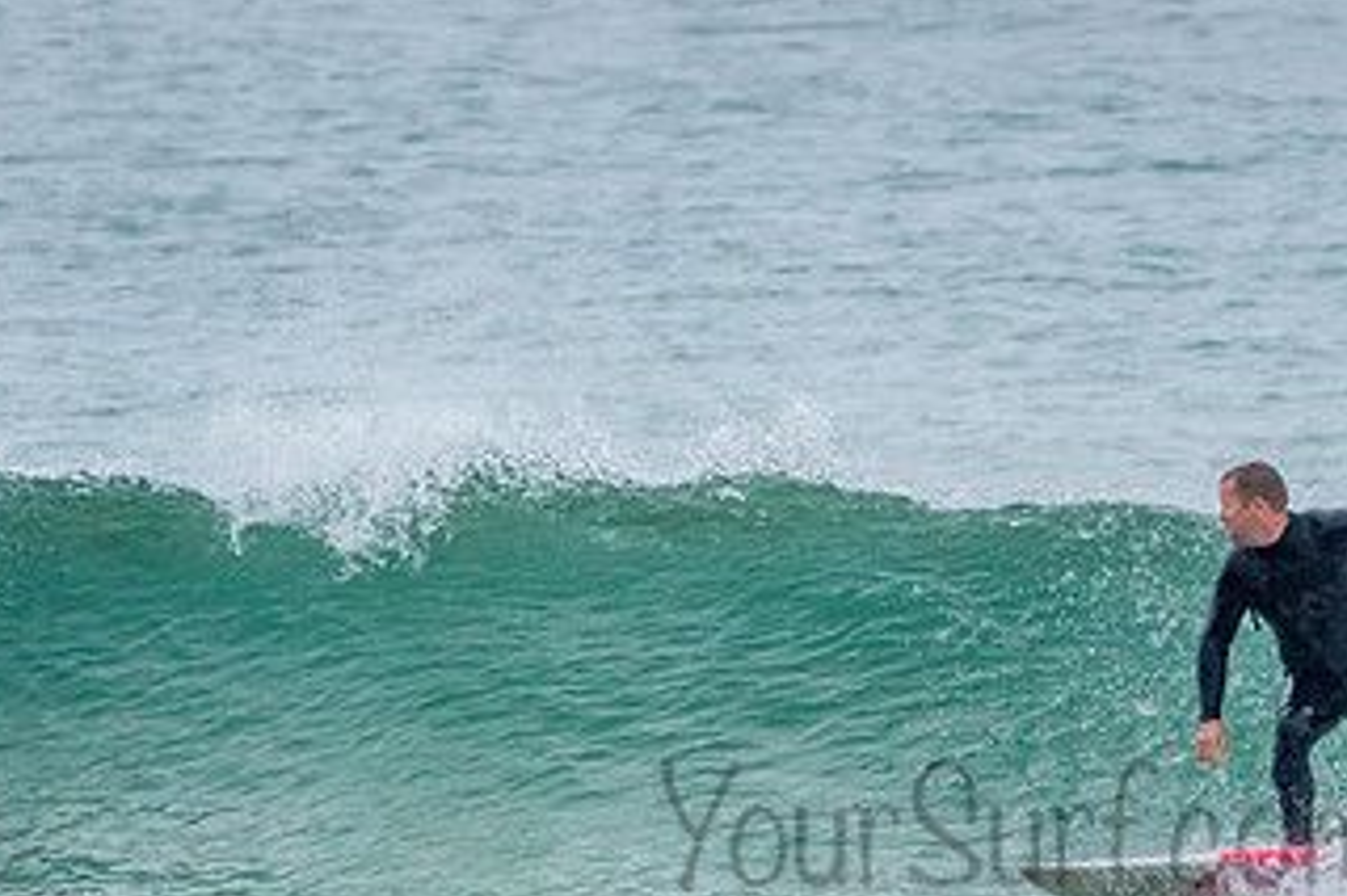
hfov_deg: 1.9
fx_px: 41584
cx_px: 1371
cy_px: 730
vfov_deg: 1.2
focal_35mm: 1112
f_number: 5.6
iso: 1100
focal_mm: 500
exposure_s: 1/1000
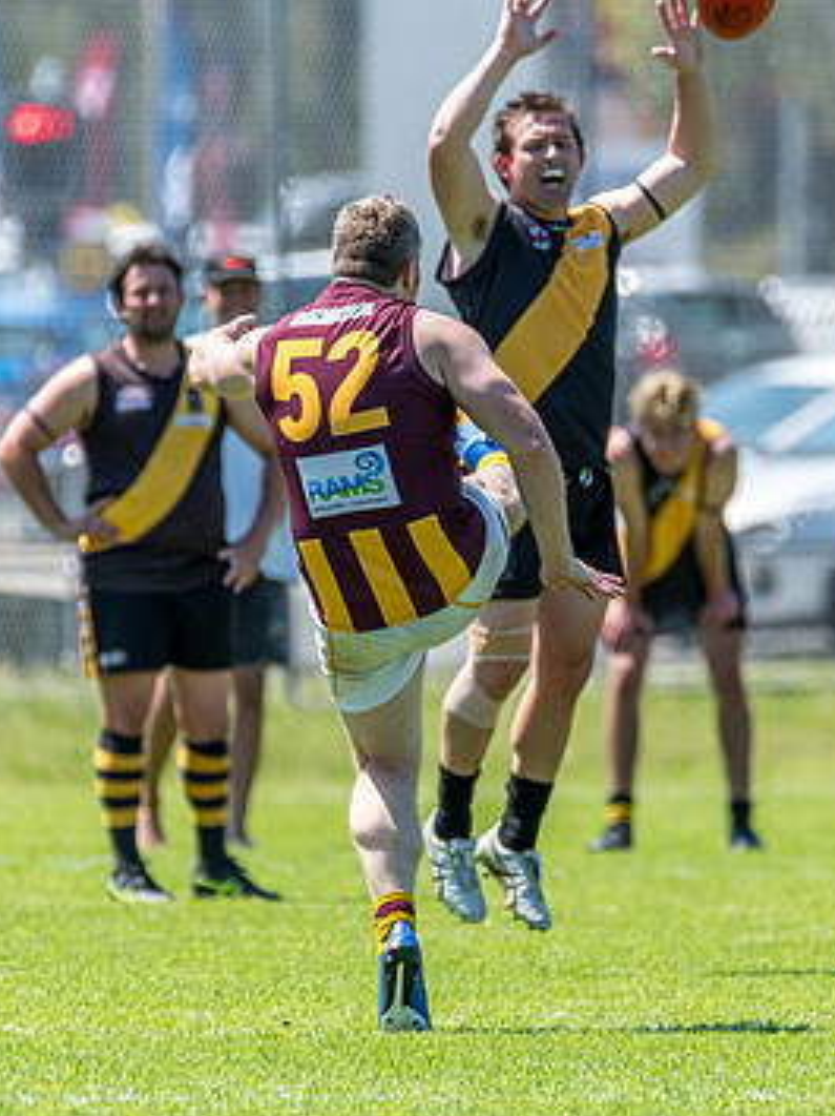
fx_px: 36870
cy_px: 604
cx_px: 563
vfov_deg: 1.7
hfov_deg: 1.3
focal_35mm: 1145
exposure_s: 1/2000
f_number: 6.3
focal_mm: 600
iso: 800
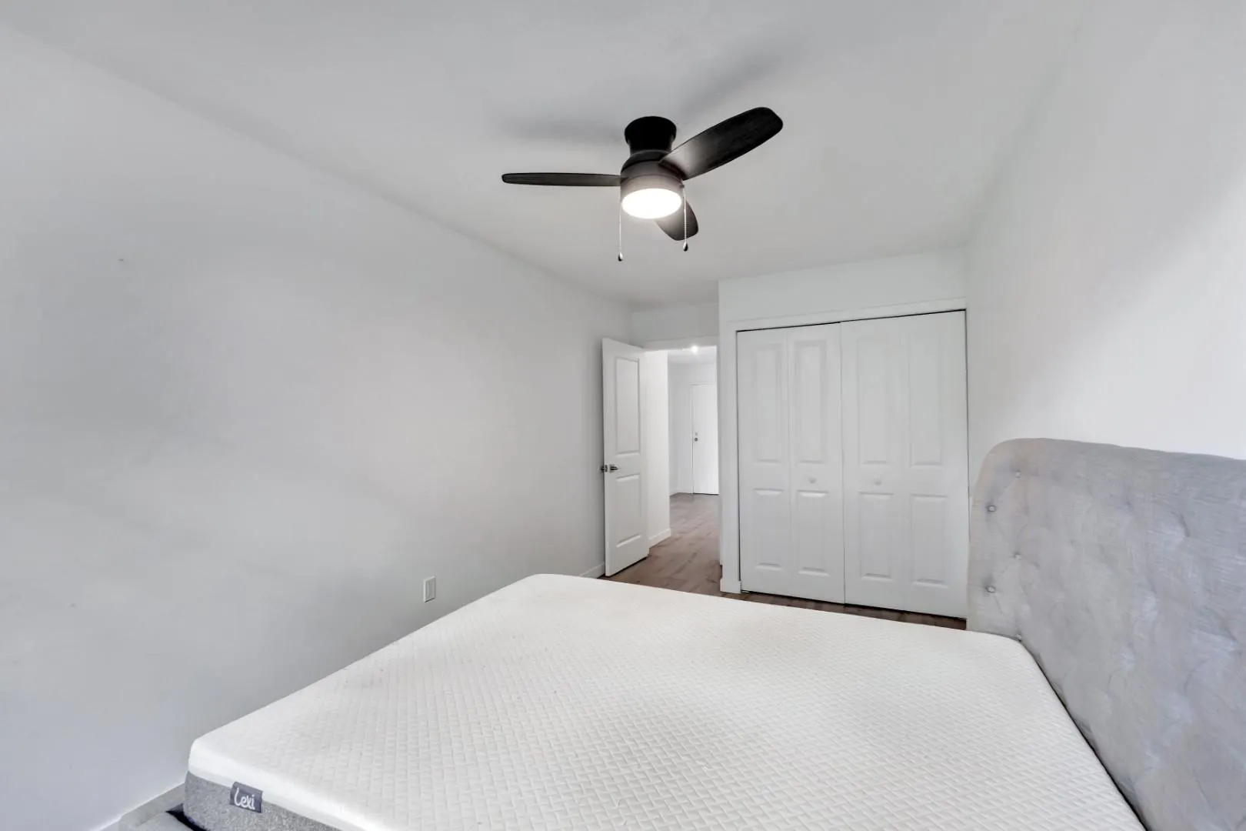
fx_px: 516
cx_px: 623
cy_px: 416
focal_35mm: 15
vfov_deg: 77.7
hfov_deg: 100.8
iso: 400
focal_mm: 14.9
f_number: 8
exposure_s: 1/10
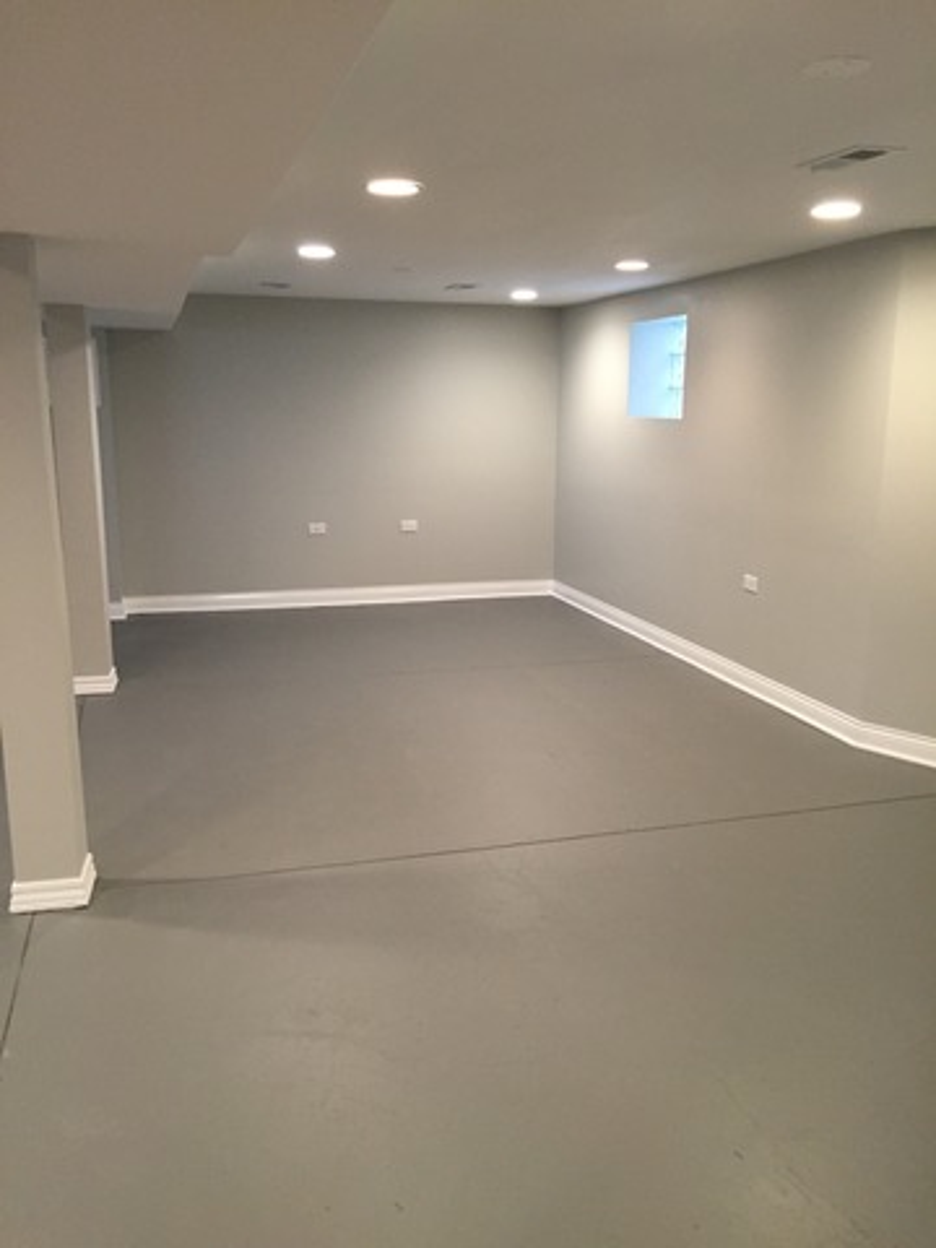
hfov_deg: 48.2
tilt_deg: -11.0
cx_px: 468
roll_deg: +0.0
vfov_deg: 61.7
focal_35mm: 29
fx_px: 1046
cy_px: 624
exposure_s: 1/30
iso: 125
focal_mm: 4.15
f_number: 2.2
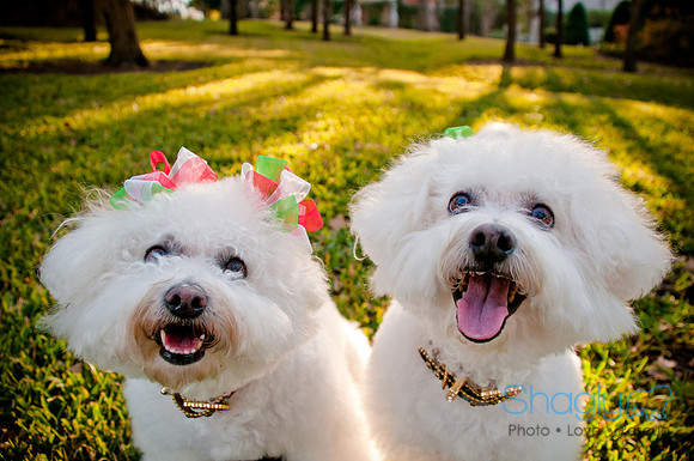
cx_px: 347
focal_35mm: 27
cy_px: 230
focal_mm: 18
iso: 400
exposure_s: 1/320
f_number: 3.5
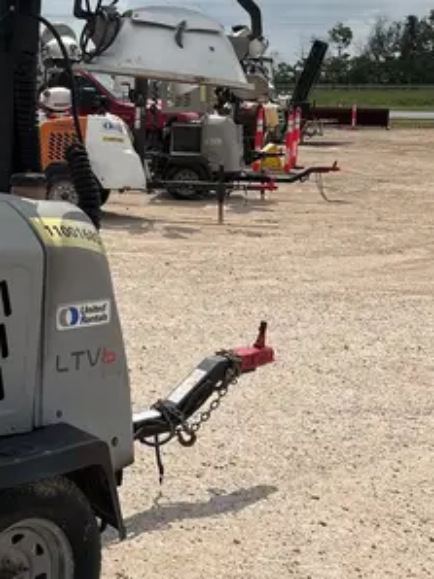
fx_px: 1071
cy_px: 252
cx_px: -90
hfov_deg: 21.3
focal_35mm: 64
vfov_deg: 30.3
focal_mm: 5.96
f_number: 1.6
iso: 50
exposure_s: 1/7692
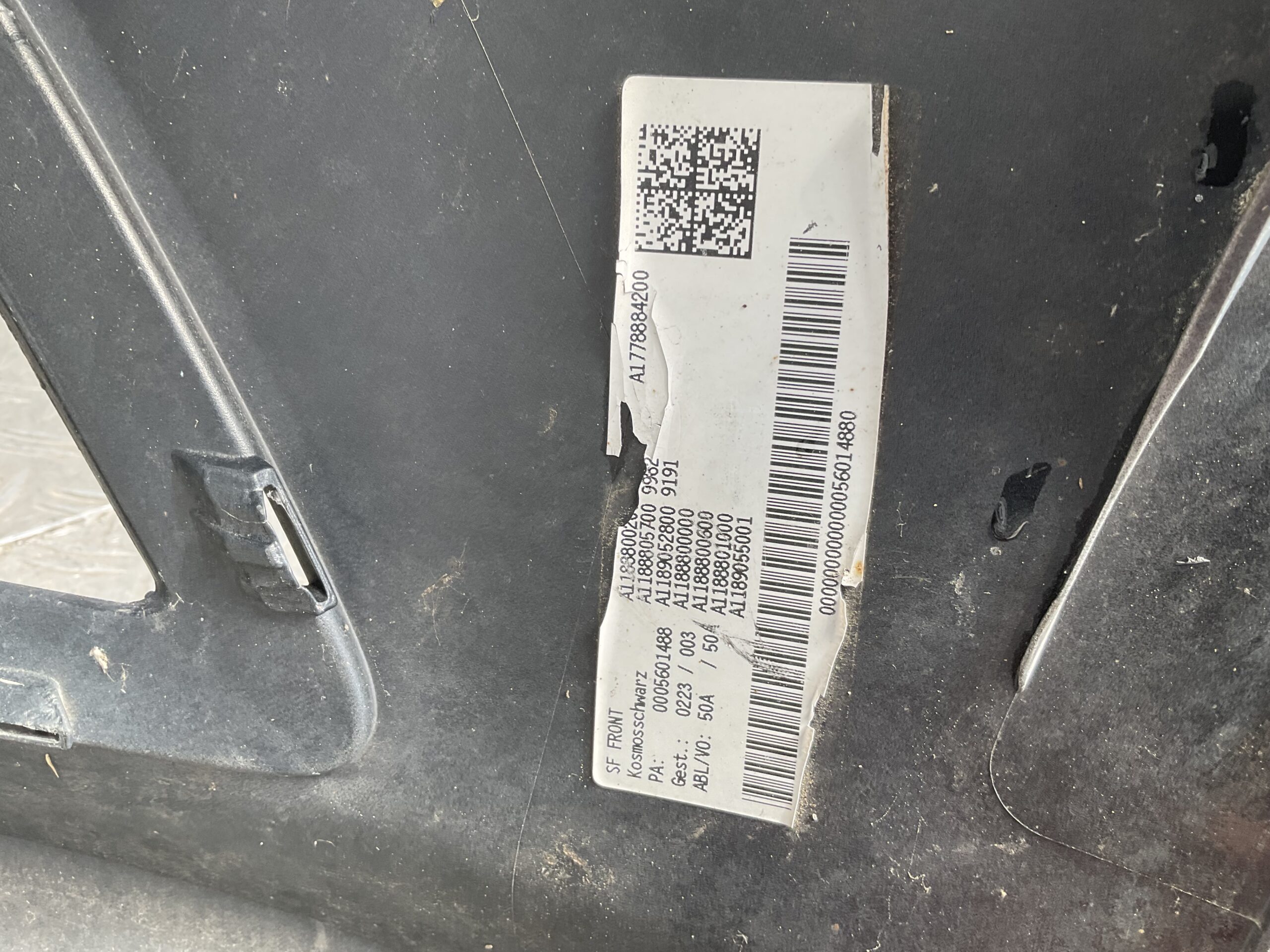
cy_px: 476
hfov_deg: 61.7
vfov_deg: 48.2
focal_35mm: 29
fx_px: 1064
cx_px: 635
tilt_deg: -32.0
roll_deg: -12.0
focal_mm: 3
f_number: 1.8
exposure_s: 1/120
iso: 25
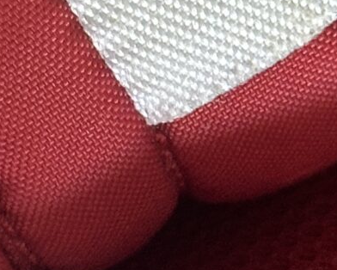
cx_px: 74
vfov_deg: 5.1
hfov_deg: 6.3
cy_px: 155
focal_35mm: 306
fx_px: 3054
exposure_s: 1/50
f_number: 1.78
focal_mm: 6.86
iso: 200
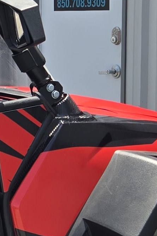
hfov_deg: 8.6
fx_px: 935
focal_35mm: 143
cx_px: -247
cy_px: 90
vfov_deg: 14.3
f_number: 1.8
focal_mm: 5.4
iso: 25
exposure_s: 1/1058
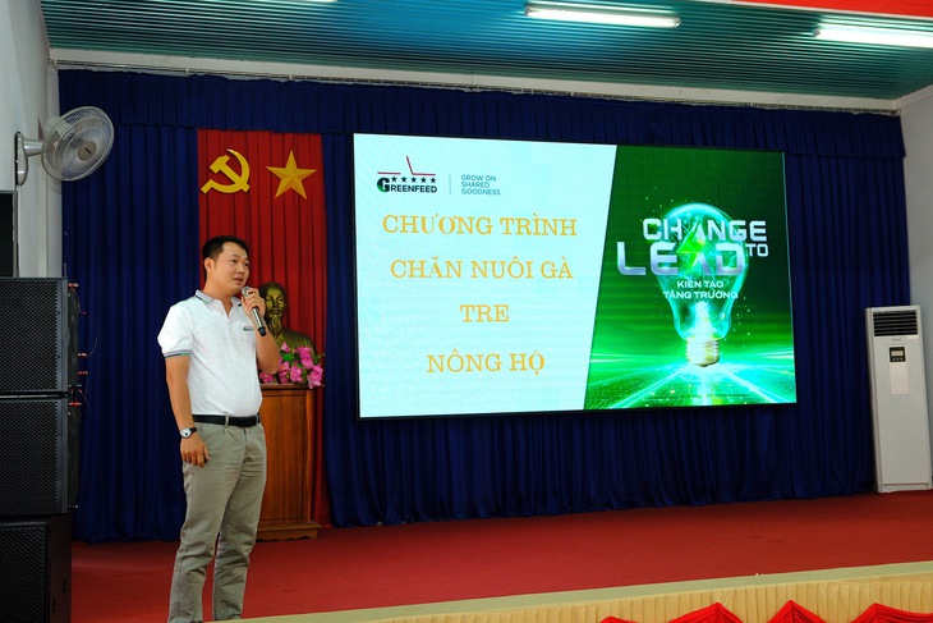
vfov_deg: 34.2
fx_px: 1011
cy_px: 312
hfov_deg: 49.5
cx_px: 466
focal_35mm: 39
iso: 1000
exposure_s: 1/100
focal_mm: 26
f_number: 5
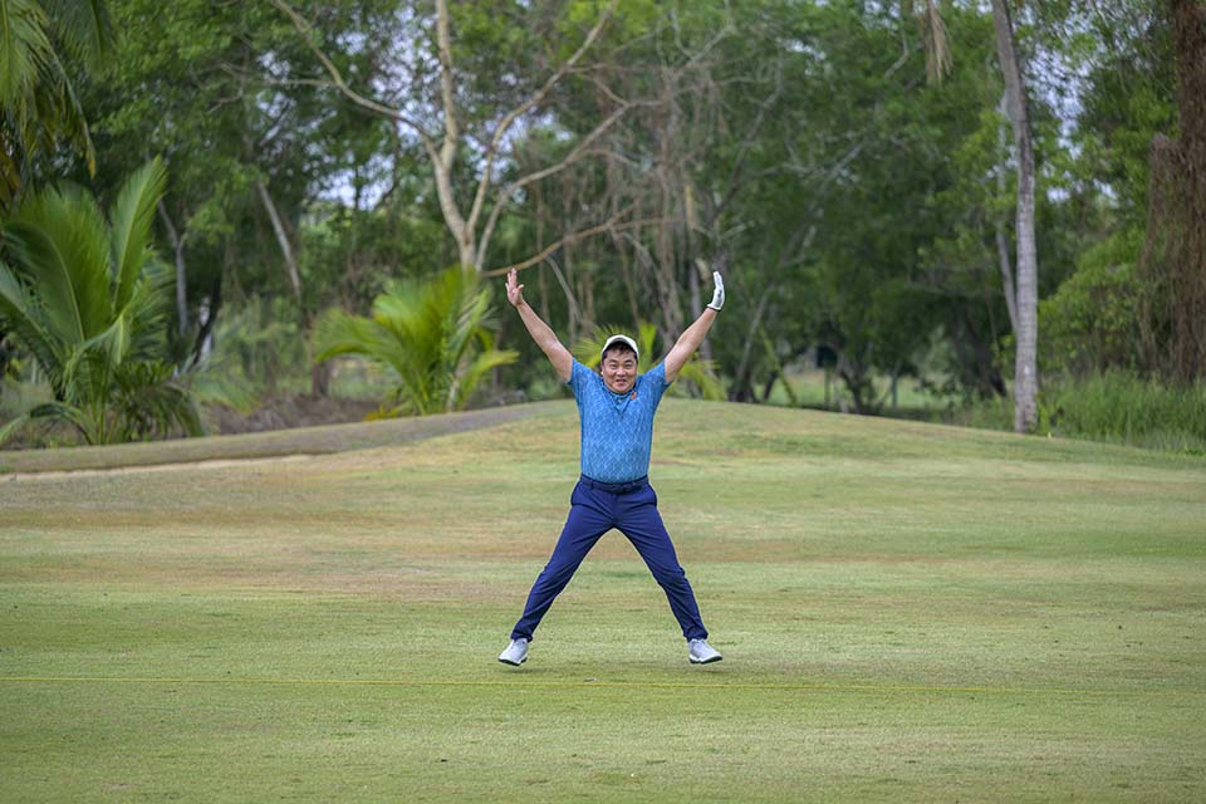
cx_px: 603
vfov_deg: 10.2
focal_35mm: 135
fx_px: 4522
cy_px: 402
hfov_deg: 15.2
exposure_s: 1/3200
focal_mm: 135
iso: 250
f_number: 2.8
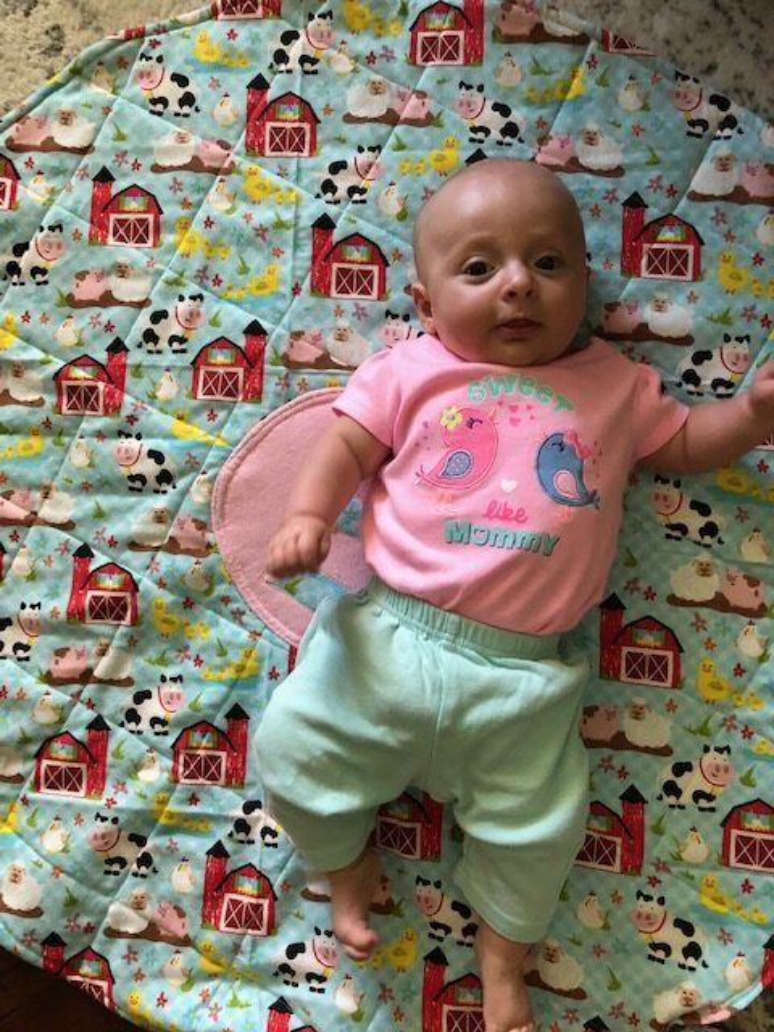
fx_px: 835
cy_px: 516
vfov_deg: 63.4
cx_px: 387
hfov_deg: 49.7
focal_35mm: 28
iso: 80
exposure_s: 1/15
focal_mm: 3.99
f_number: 1.8
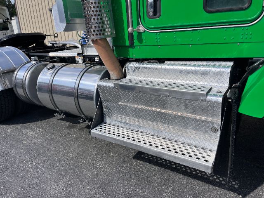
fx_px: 198
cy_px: 99
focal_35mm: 26
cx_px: 132
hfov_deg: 67.3
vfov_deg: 53.1
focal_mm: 5.1
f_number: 1.6
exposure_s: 1/5556
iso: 50
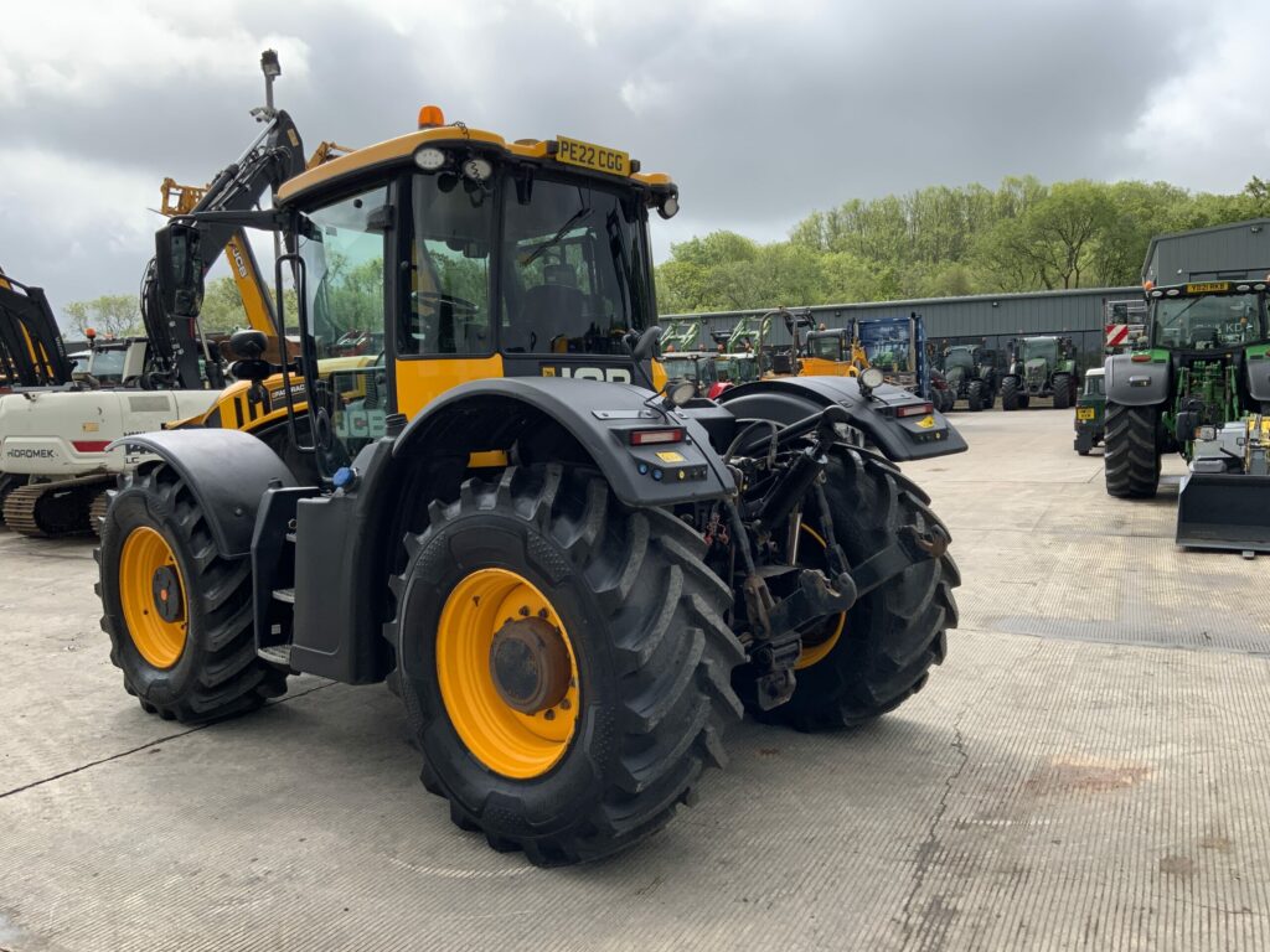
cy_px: 476
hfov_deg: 61.7
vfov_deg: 48.2
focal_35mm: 29
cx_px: 635
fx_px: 1064
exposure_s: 1/1279
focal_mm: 3
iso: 16
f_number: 1.8
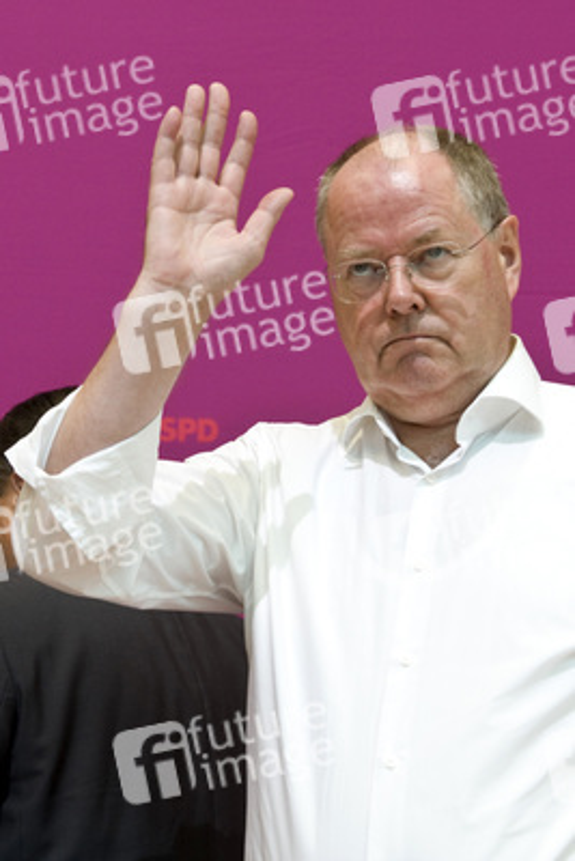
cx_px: 288
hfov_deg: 29.9
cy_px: 430
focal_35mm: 45
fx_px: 1077
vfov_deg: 43.6
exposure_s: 1/100
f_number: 4
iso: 1600
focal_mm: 45
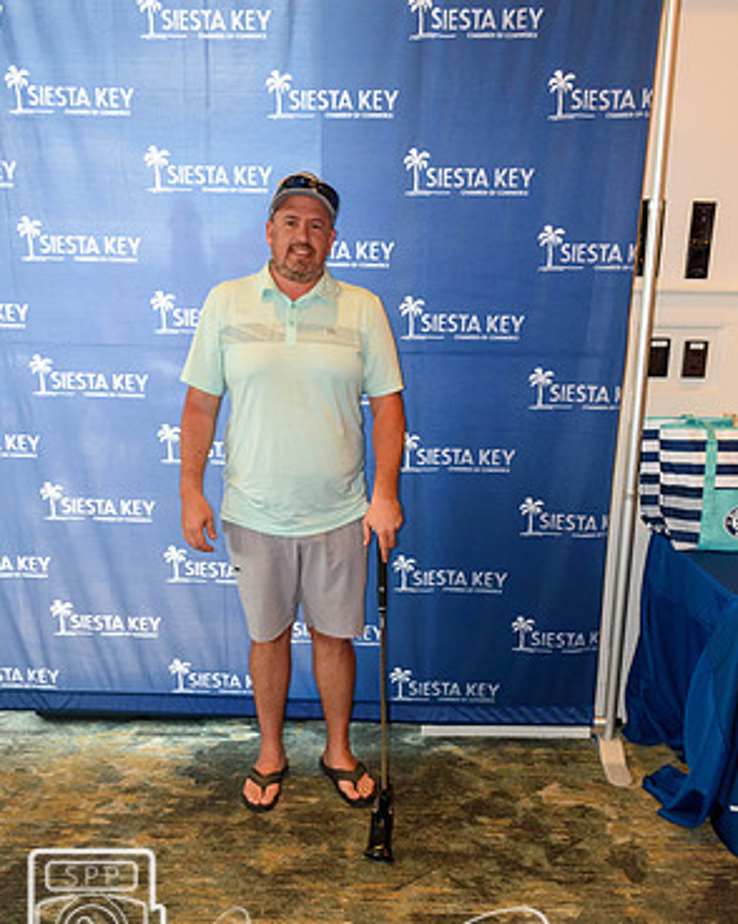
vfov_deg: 56.9
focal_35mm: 31
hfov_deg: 47.1
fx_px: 847
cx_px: 366
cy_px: 545
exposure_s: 1/80
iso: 800
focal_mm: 18
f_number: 4.5
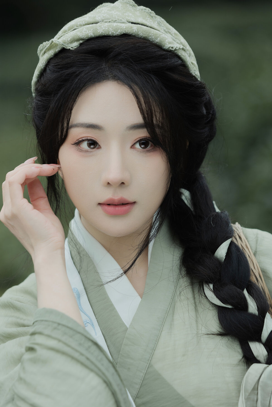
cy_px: 204
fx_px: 1643
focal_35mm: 145
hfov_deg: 9.5
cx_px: 136
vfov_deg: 14.2
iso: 200
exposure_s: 1/640
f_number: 4
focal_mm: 145
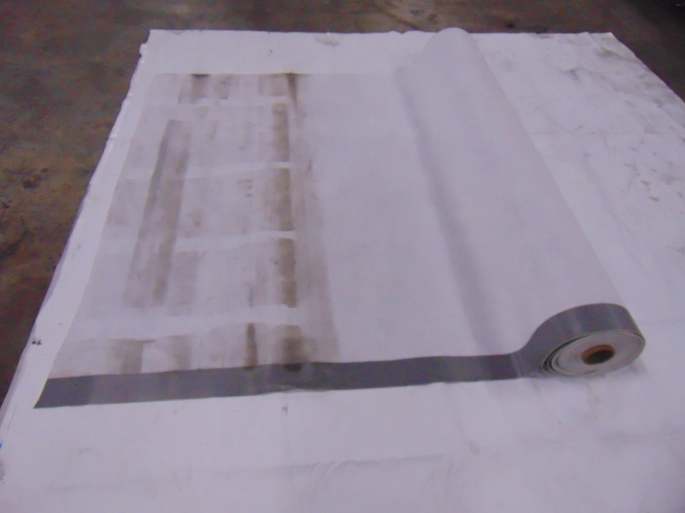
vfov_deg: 54.9
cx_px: 342
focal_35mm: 25
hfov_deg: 69.4
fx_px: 495
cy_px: 256
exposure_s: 1/160
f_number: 3
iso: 640
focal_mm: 4.5
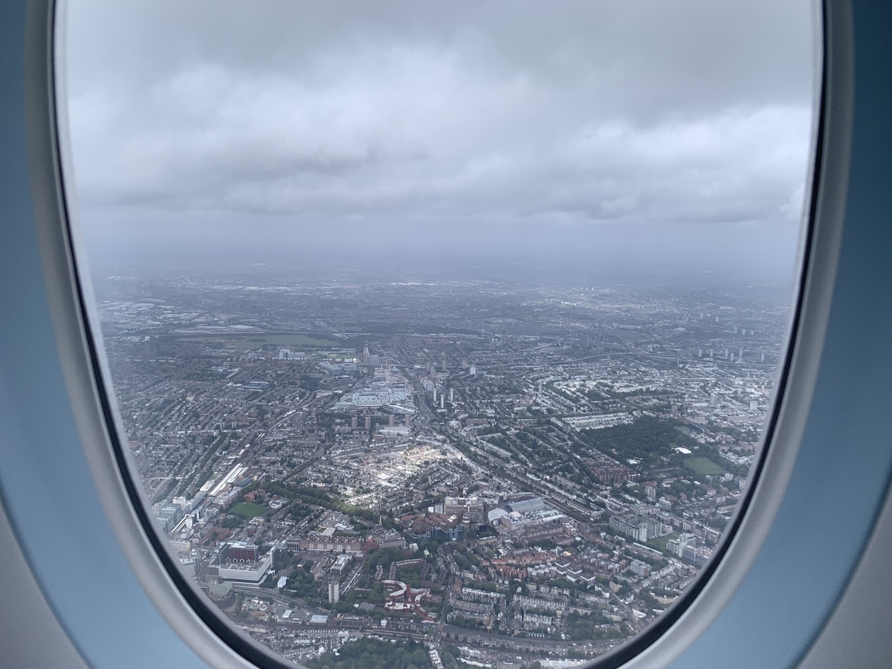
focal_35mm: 26
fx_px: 670
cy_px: 334
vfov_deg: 53.1
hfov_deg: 67.3
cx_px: 446
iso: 25
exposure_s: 1/1560
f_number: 1.8
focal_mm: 4.25
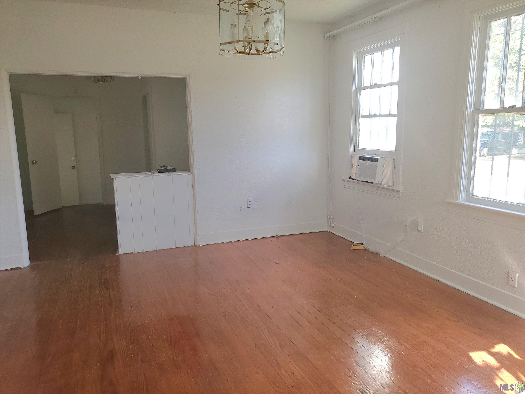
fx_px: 394
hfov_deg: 67.3
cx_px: 262
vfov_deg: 53.1
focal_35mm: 26
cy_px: 197
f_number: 1.5
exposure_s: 1/120
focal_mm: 4.3
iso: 50
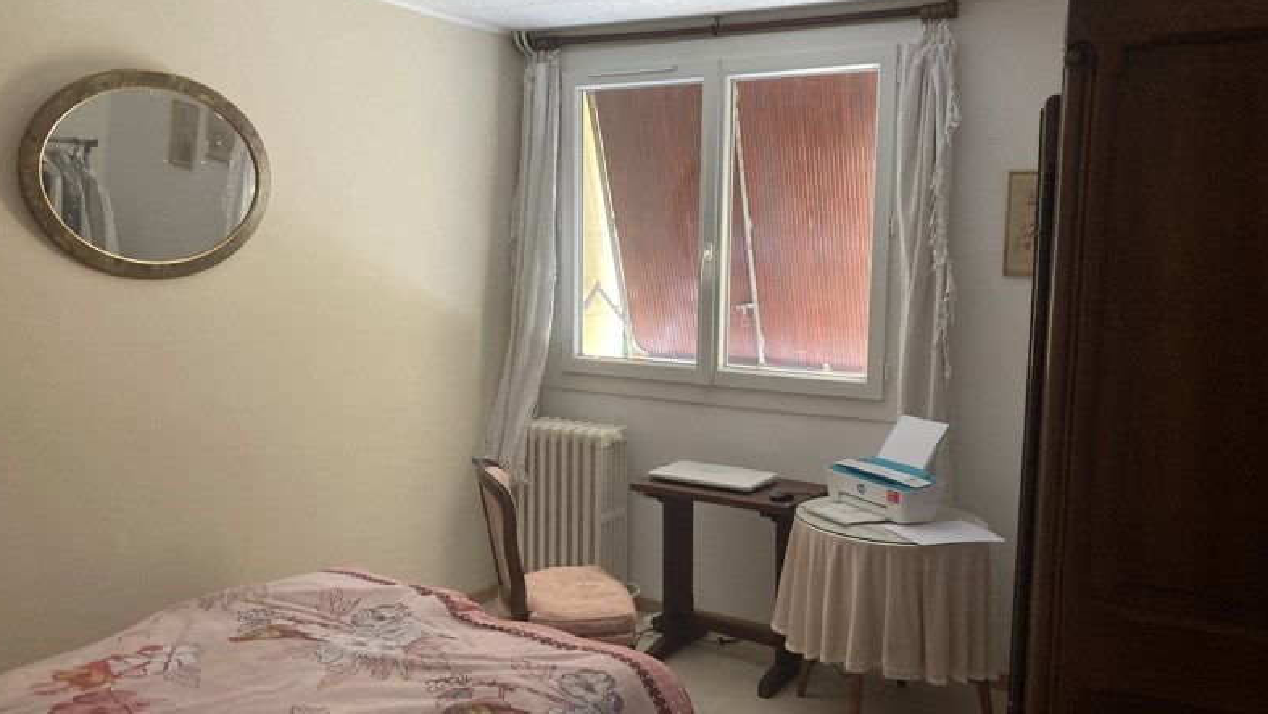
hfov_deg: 62.6
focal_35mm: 31
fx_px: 1042
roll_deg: -0.7
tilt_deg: -7.6
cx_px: 627
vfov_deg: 37.8
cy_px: 372
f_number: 1.8
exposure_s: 1/50
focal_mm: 3.99
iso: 125
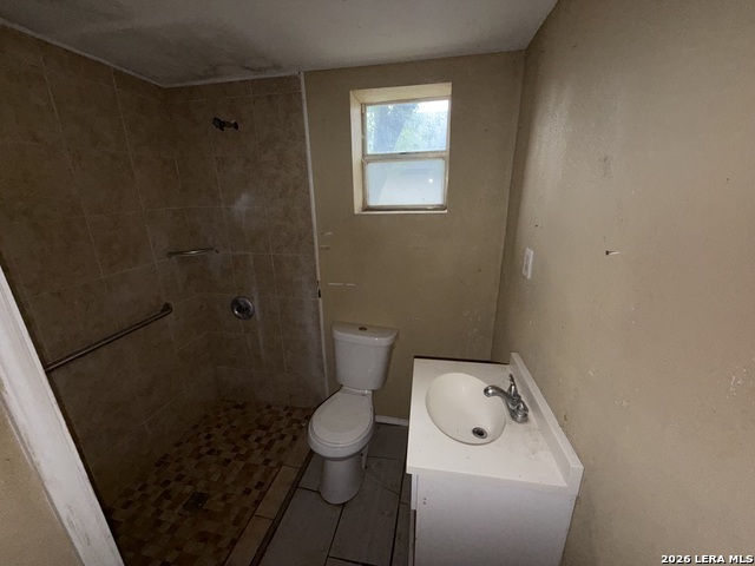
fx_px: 305
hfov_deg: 102.1
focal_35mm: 14
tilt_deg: -18.2
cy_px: 283
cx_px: 378
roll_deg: +2.0
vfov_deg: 85.7
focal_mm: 2.22
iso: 125
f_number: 2.2
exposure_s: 1/60
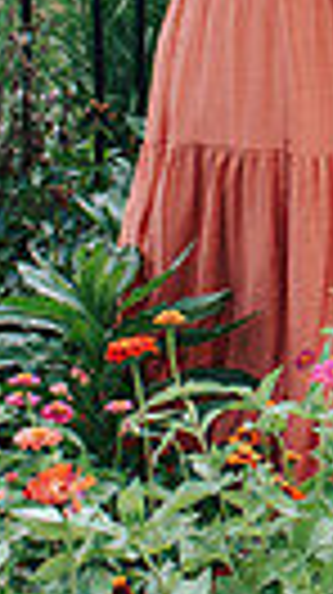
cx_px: 659
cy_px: -109
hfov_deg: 6.4
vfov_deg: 11.5
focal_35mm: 184
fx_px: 2896
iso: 900
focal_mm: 35
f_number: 2.8
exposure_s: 1/1250
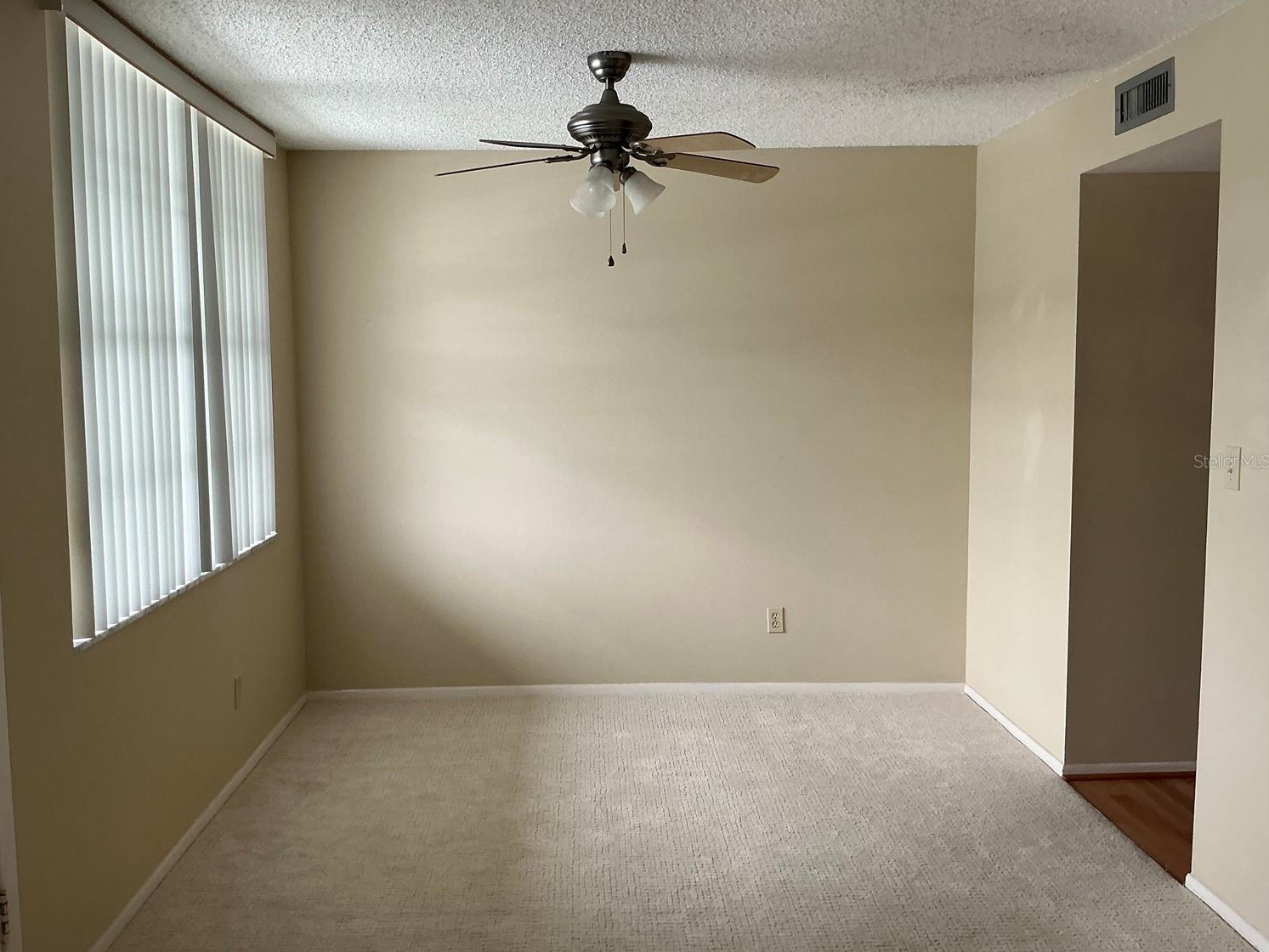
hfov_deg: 59.9
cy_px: 461
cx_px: 594
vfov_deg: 46.8
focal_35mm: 30
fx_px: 1100
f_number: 1.8
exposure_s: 1/122
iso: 50
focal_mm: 3
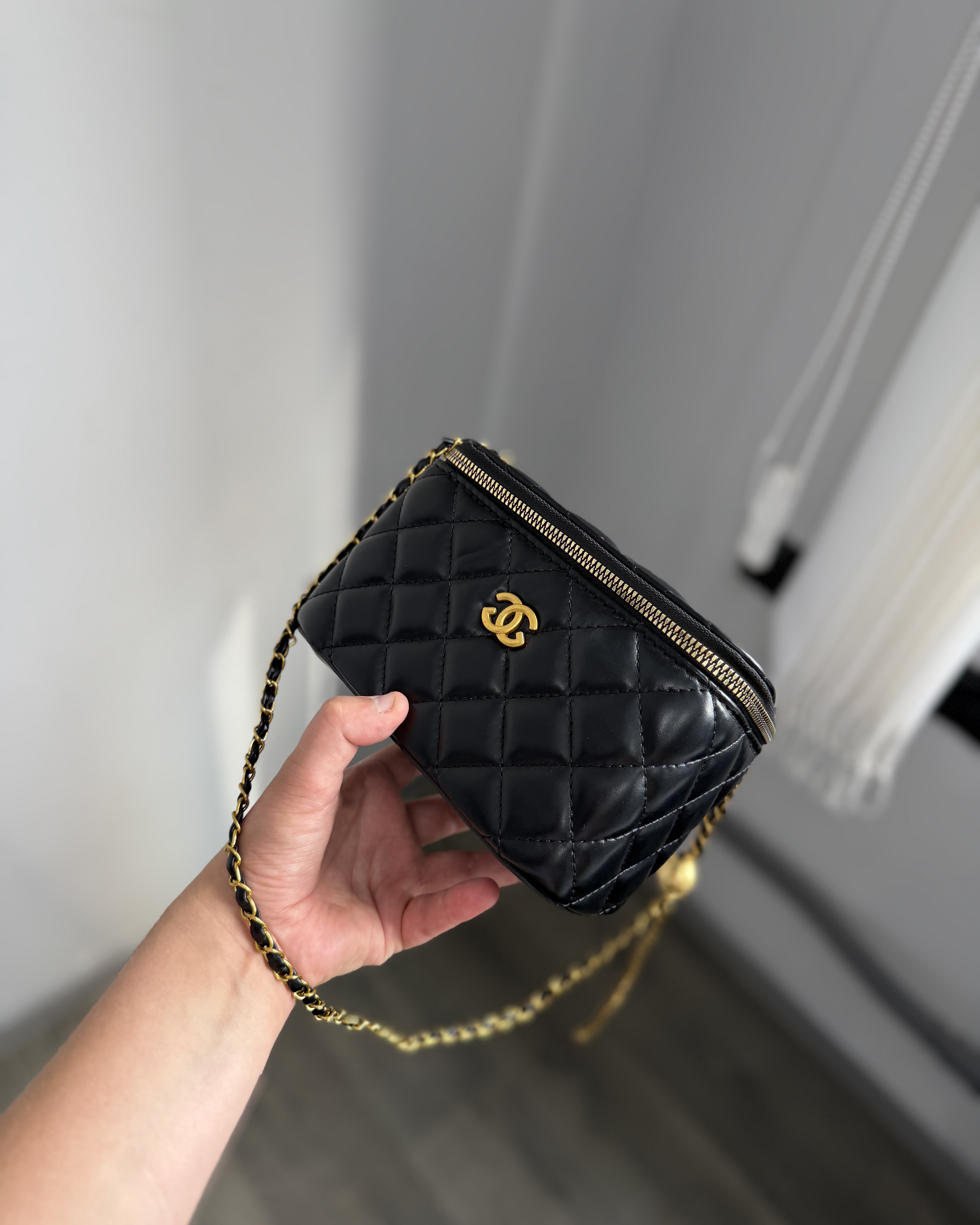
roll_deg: -10.9
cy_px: 599
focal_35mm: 25
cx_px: 490
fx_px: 906
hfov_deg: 56.8
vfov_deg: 68.1
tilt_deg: -44.6
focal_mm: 6.76
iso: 64
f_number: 1.78
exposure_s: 1/121
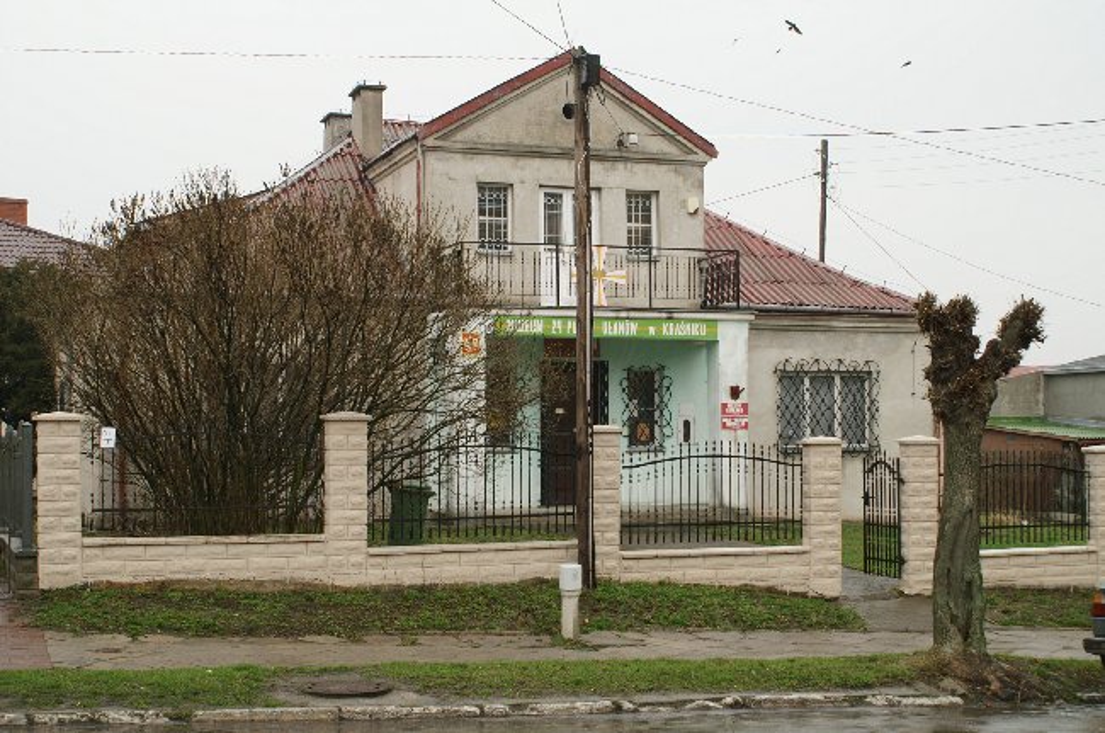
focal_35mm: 52
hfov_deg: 37.9
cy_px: 366
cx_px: 552
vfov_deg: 25.7
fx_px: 1609
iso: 200
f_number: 8
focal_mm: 35
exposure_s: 1/80
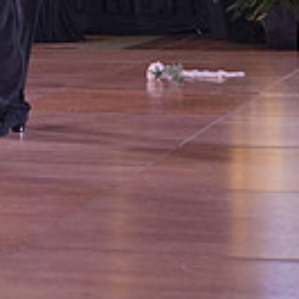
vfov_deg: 10.6
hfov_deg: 10.9
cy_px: -105
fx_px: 1564
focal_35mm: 160
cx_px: 70
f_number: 4
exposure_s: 1/400
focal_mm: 29
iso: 1600
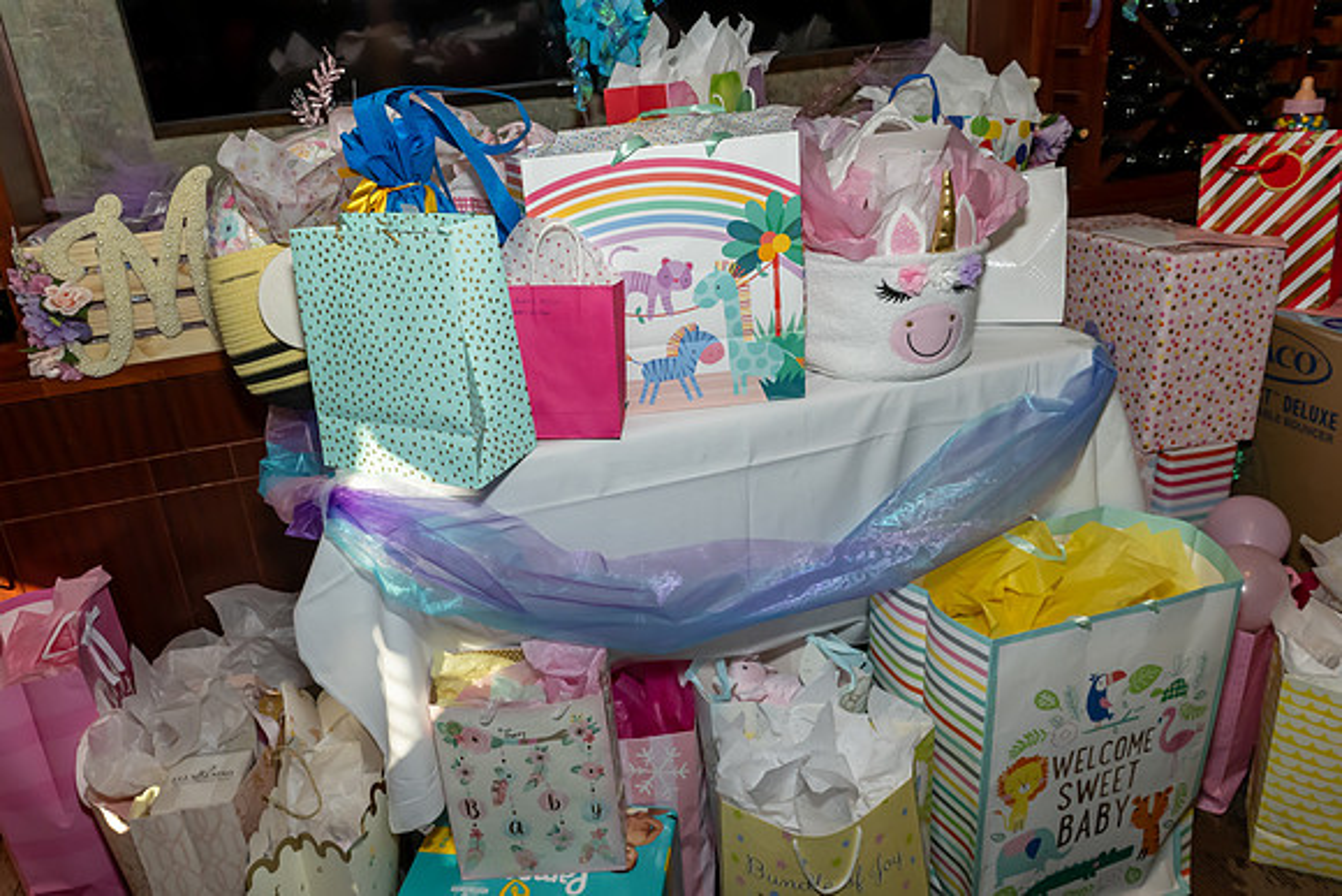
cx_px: 641
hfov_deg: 69.1
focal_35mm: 26
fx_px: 974
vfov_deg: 49.4
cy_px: 436
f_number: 8
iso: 1000
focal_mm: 17
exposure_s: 1/250
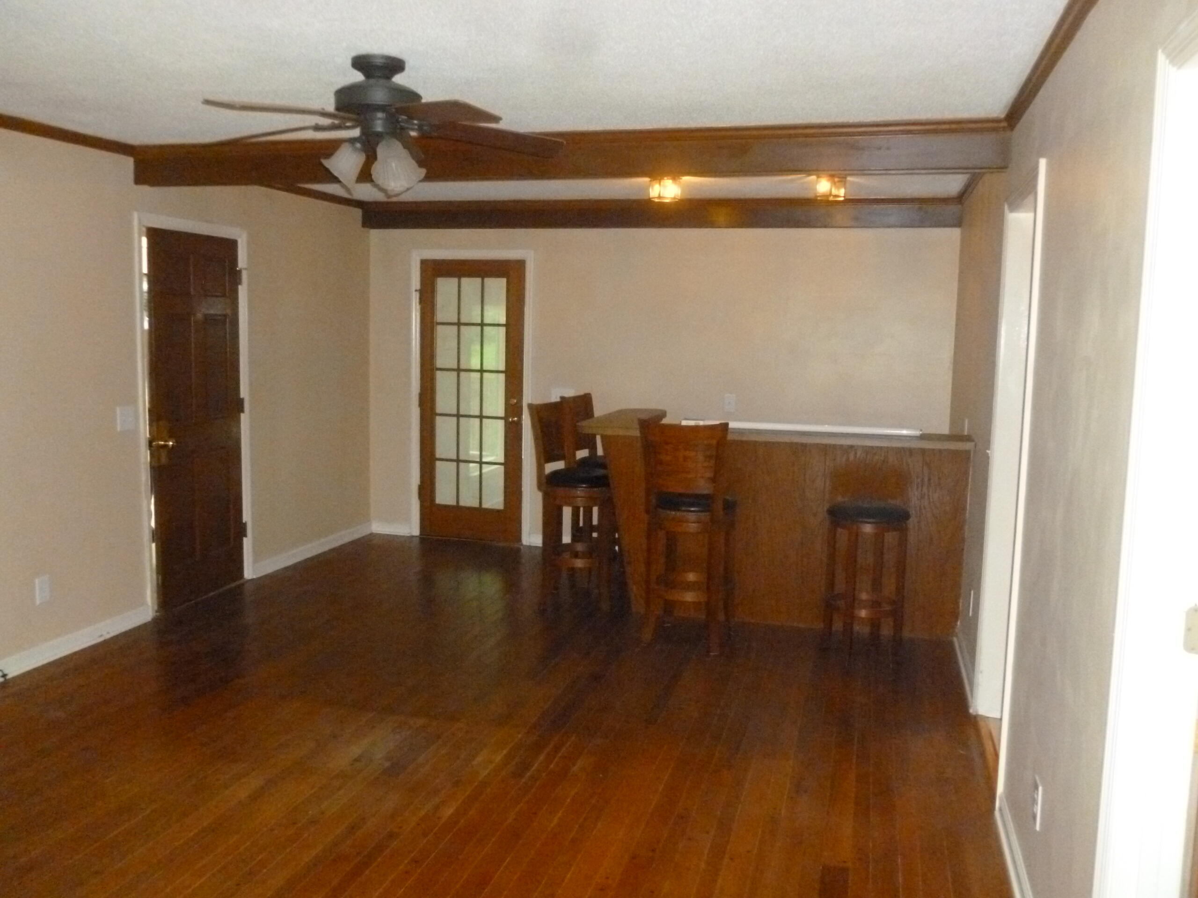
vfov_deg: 49.7
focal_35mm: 28
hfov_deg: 63.4
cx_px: 599
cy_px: 449
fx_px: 969
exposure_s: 1/60
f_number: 3.3
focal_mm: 5
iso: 1000
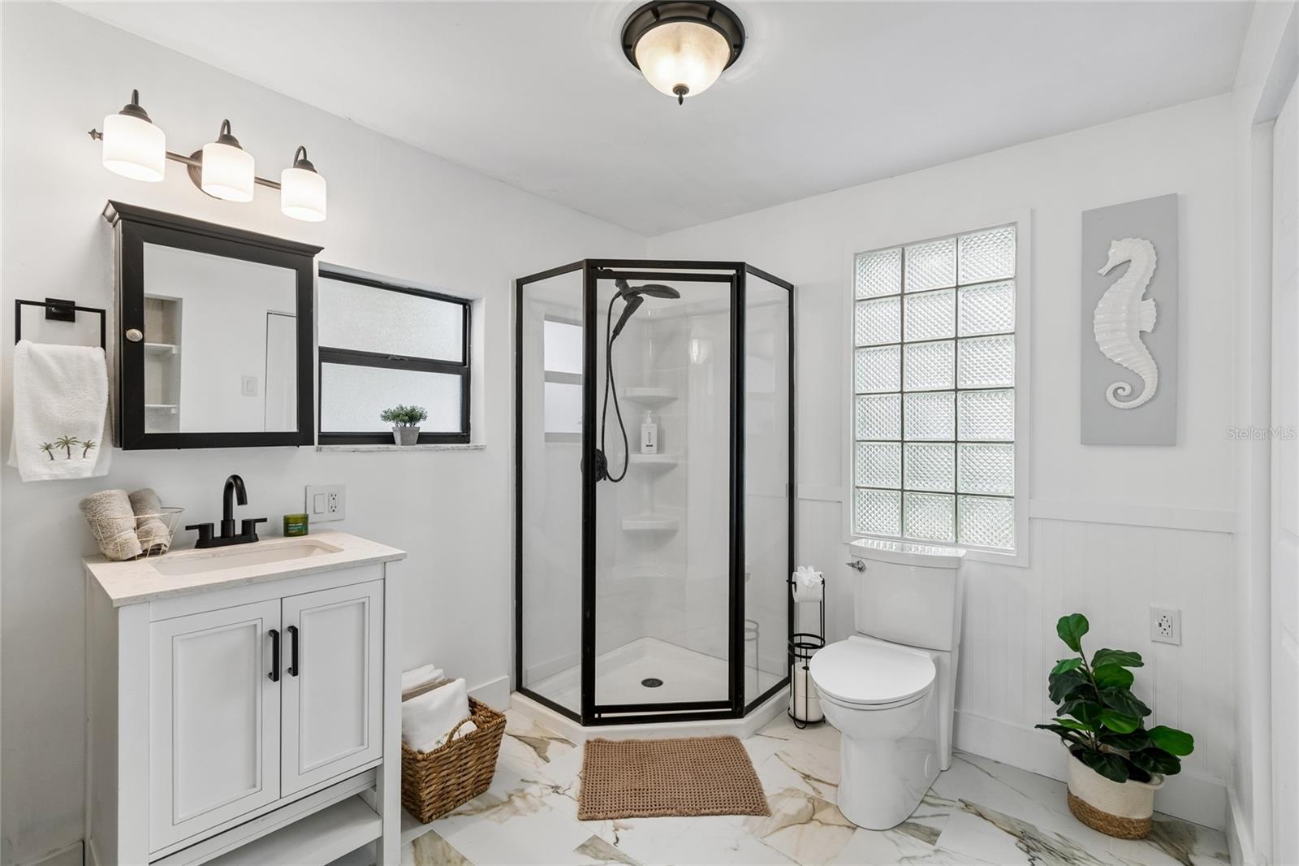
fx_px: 541
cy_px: 433
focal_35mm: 15
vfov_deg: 77.3
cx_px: 650
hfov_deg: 100.4
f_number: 7.1
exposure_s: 1/13
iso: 100
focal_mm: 10
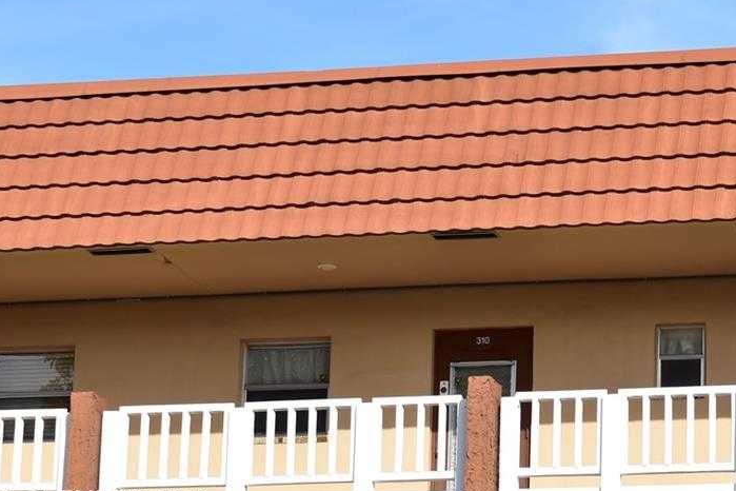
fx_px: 2456
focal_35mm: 120
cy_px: 502
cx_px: 721
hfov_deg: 16.7
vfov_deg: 11.3
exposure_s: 1/250
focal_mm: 35
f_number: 8
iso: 100
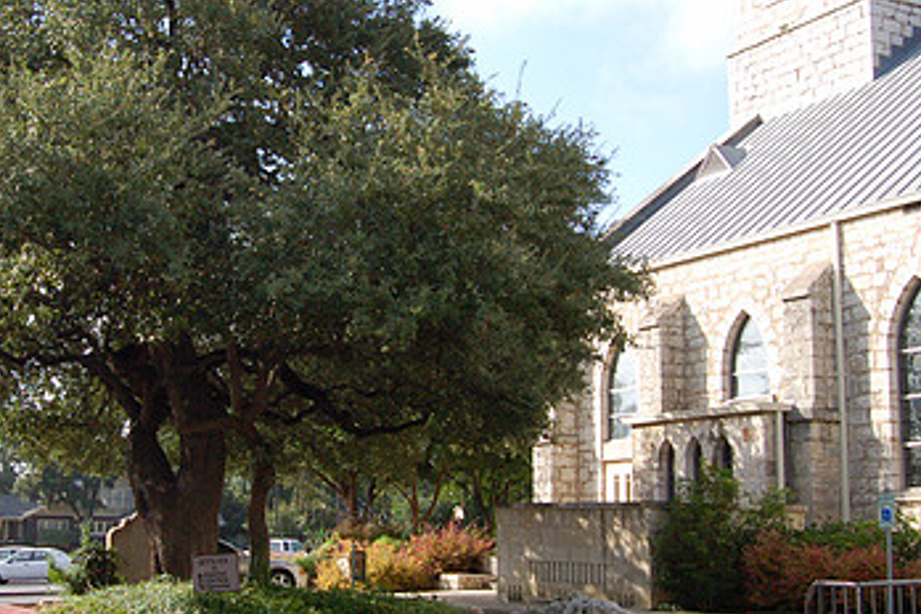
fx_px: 1407
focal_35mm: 55
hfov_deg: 35.8
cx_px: 283
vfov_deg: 24.6
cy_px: 283
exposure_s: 1/400
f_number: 10
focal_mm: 22
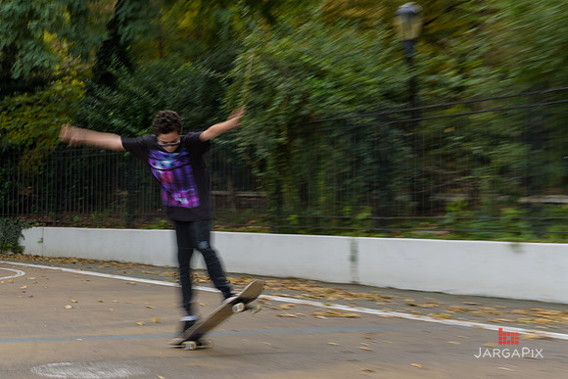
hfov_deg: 25.4
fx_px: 1248
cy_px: 190
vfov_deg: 17.3
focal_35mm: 79
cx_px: 160
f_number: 4
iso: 50
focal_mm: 55
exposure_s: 1/25
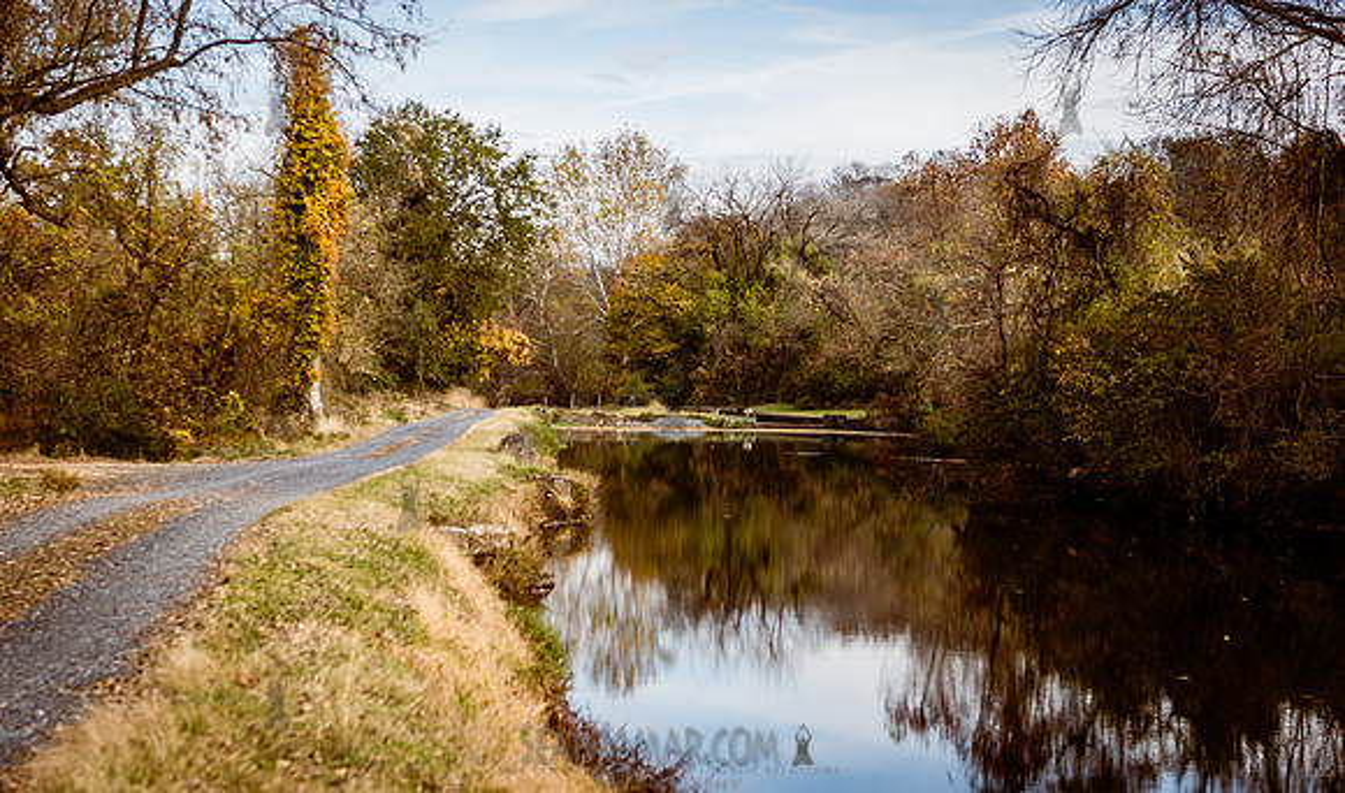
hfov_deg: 29.7
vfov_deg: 17.8
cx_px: 675
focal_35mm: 70
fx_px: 2533
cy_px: 428
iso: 200
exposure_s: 1/800
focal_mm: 45
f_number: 3.5
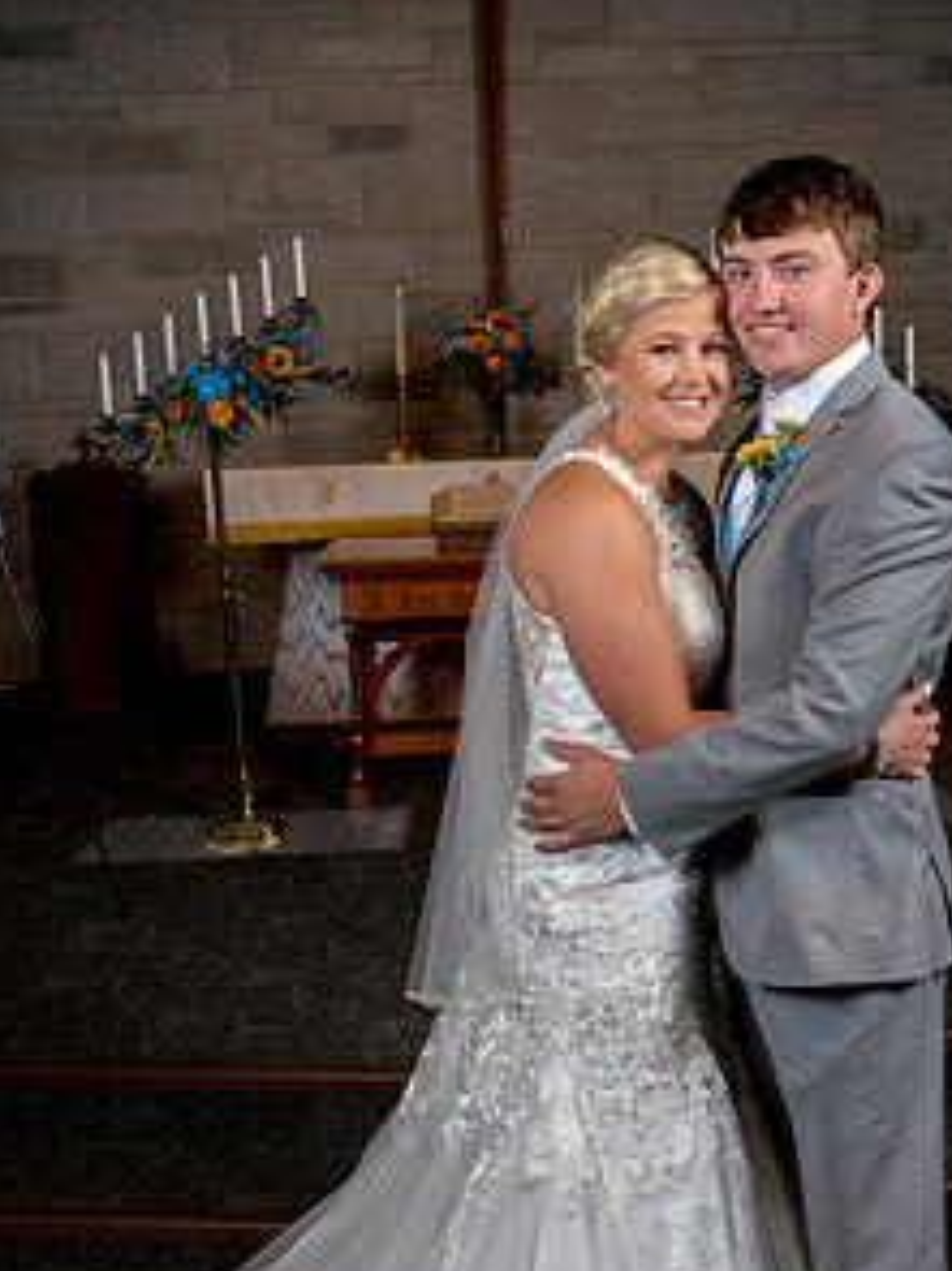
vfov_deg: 42.7
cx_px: 560
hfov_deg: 32.8
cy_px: 784
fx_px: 1615
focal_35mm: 44
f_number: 5
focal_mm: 30
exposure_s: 1/100
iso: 200
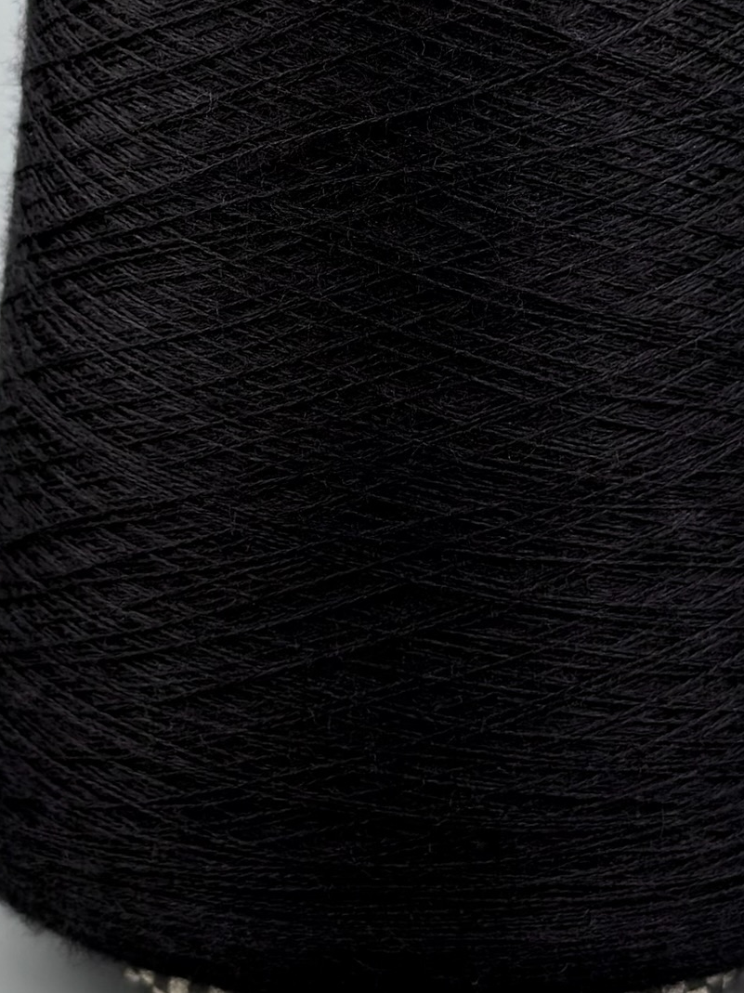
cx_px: 419
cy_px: 187
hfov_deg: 31.5
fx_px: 1319
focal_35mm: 46
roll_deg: +0.0
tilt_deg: -9.5
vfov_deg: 39.5
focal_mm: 6.76
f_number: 1.78
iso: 64
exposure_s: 1/596
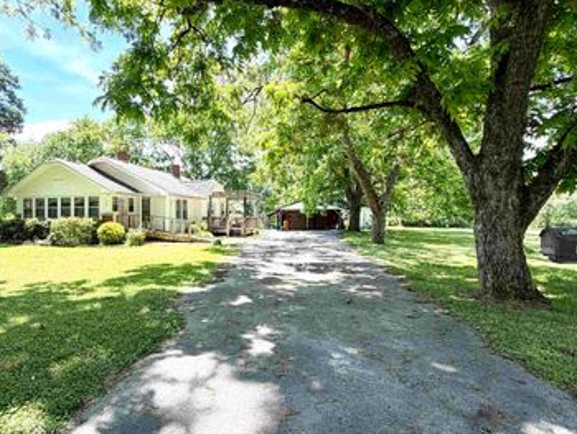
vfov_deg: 66.0
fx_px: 334
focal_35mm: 20
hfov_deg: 79.8
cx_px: 208
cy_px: 222
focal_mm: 2.22
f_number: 2.2
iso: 64
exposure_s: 1/486
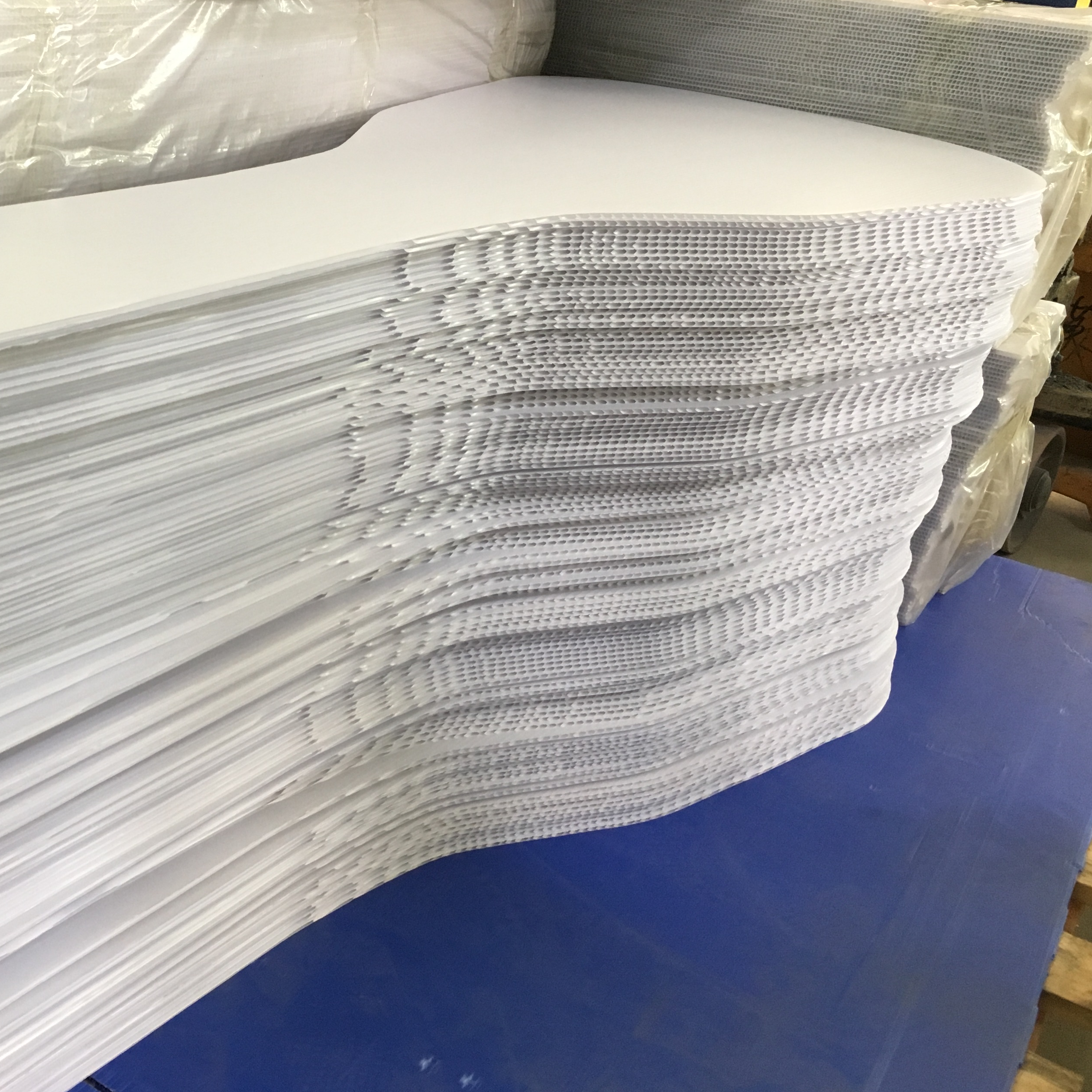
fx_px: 1463
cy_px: 467
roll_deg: -7.4
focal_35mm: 41
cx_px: 274
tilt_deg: -22.8
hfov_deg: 39.8
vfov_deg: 40.8
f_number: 2.2
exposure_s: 1/33
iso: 160
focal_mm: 4.15
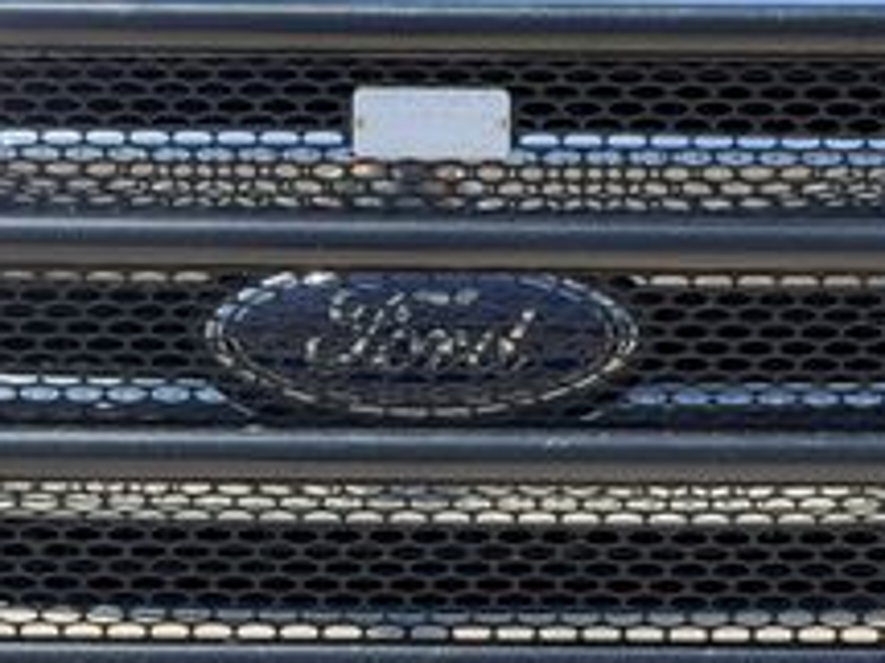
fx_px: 3654
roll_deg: -1.7
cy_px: 371
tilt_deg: -6.5
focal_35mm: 143
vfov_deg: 10.4
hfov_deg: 13.8
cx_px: 416
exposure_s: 1/2667
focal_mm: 6.76
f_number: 1.78
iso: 80
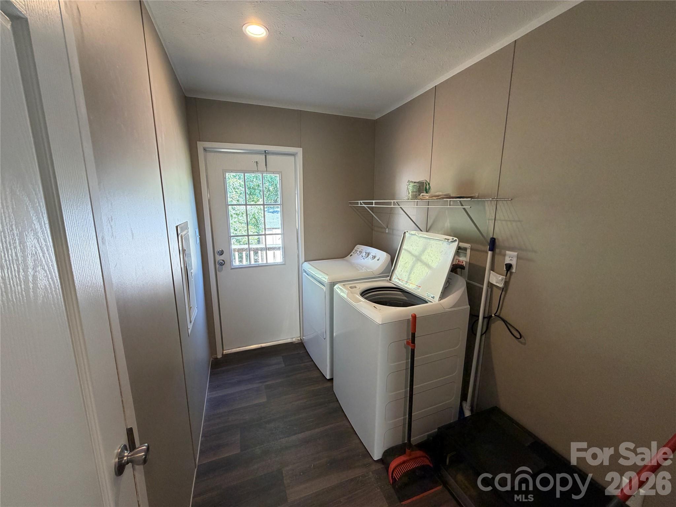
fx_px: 273
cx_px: 338
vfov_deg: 85.7
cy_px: 254
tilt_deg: -11.4
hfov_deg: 102.1
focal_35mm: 14
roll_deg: -0.2
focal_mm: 2.22
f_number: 2.2
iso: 160
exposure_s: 1/60
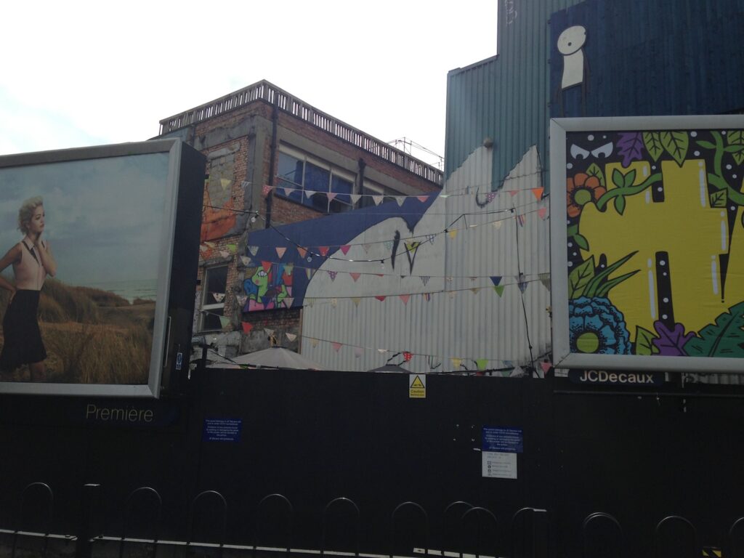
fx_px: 709
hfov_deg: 55.4
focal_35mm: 33
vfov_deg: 42.9
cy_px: 279
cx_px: 372
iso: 50
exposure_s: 1/2008
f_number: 2.4
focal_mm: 4.13
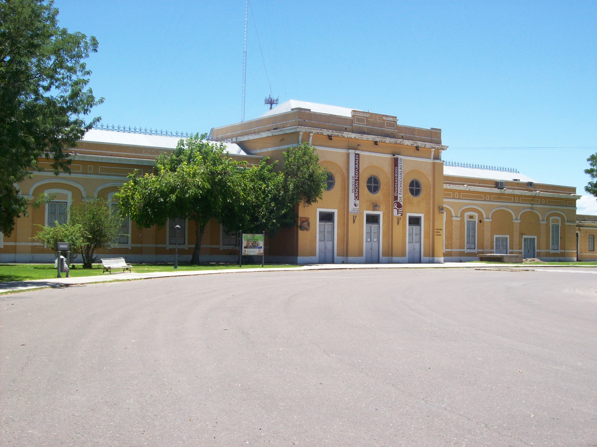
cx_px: 298
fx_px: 776
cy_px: 224
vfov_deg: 32.2
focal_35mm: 45
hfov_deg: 42.1
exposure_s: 1/354
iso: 80
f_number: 5.4
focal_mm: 7.6
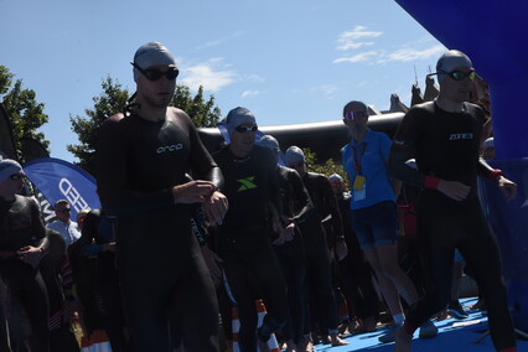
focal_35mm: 63
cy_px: 176
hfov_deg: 31.9
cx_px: 264
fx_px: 924
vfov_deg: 21.6
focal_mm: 42
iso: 1250
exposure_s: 1/1000
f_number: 16
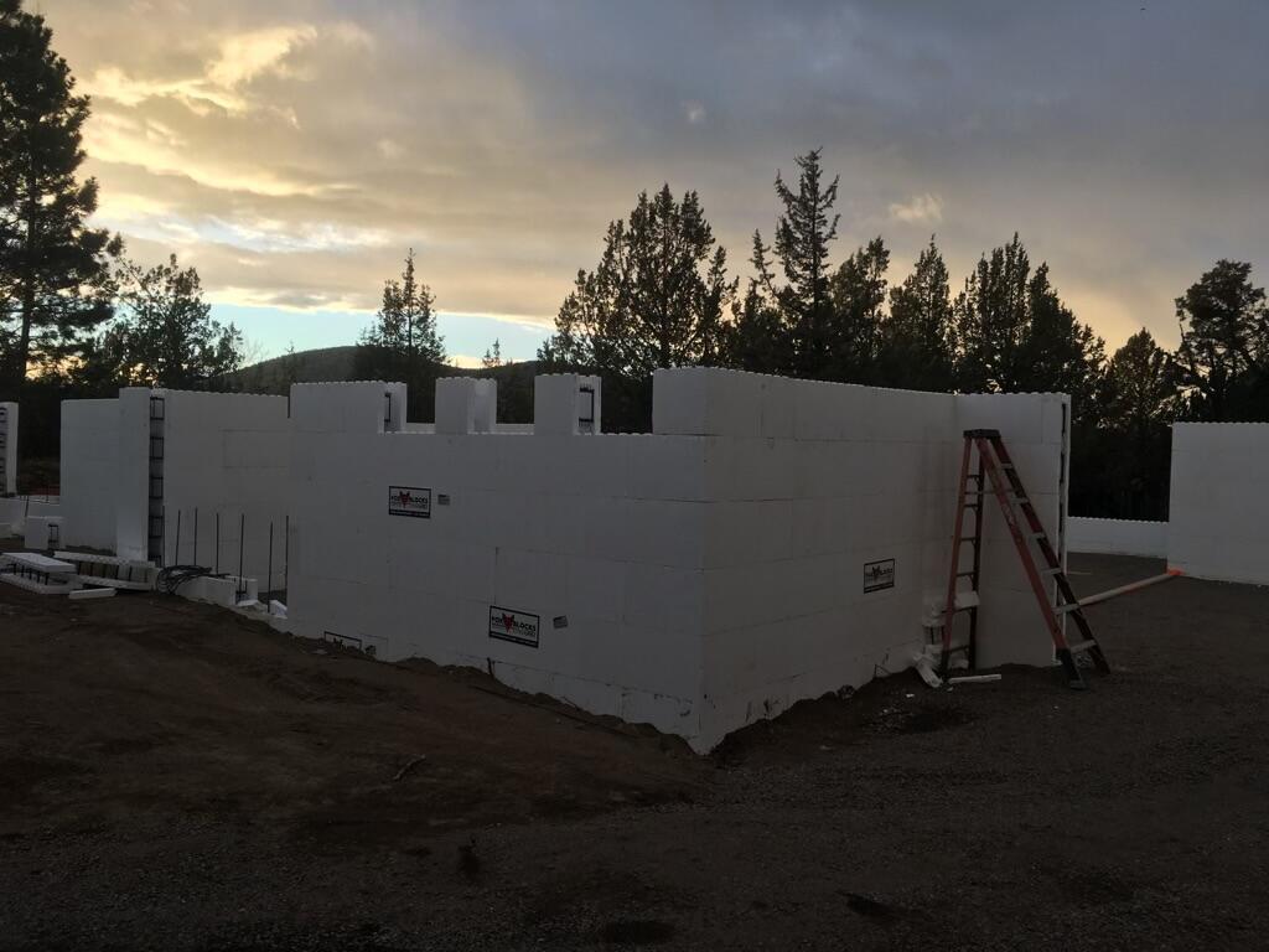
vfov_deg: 48.2
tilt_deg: +2.1
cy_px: 476
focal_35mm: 29
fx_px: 1063
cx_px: 634
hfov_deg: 61.7
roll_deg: -2.7
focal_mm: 4.15
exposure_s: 1/386
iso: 25
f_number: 2.2
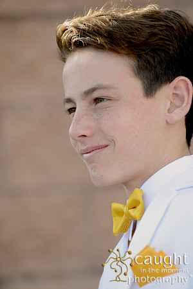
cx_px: 96
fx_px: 1608
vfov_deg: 10.3
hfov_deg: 6.9
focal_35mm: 200
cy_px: 144
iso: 250
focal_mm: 200
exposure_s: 1/320
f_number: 4
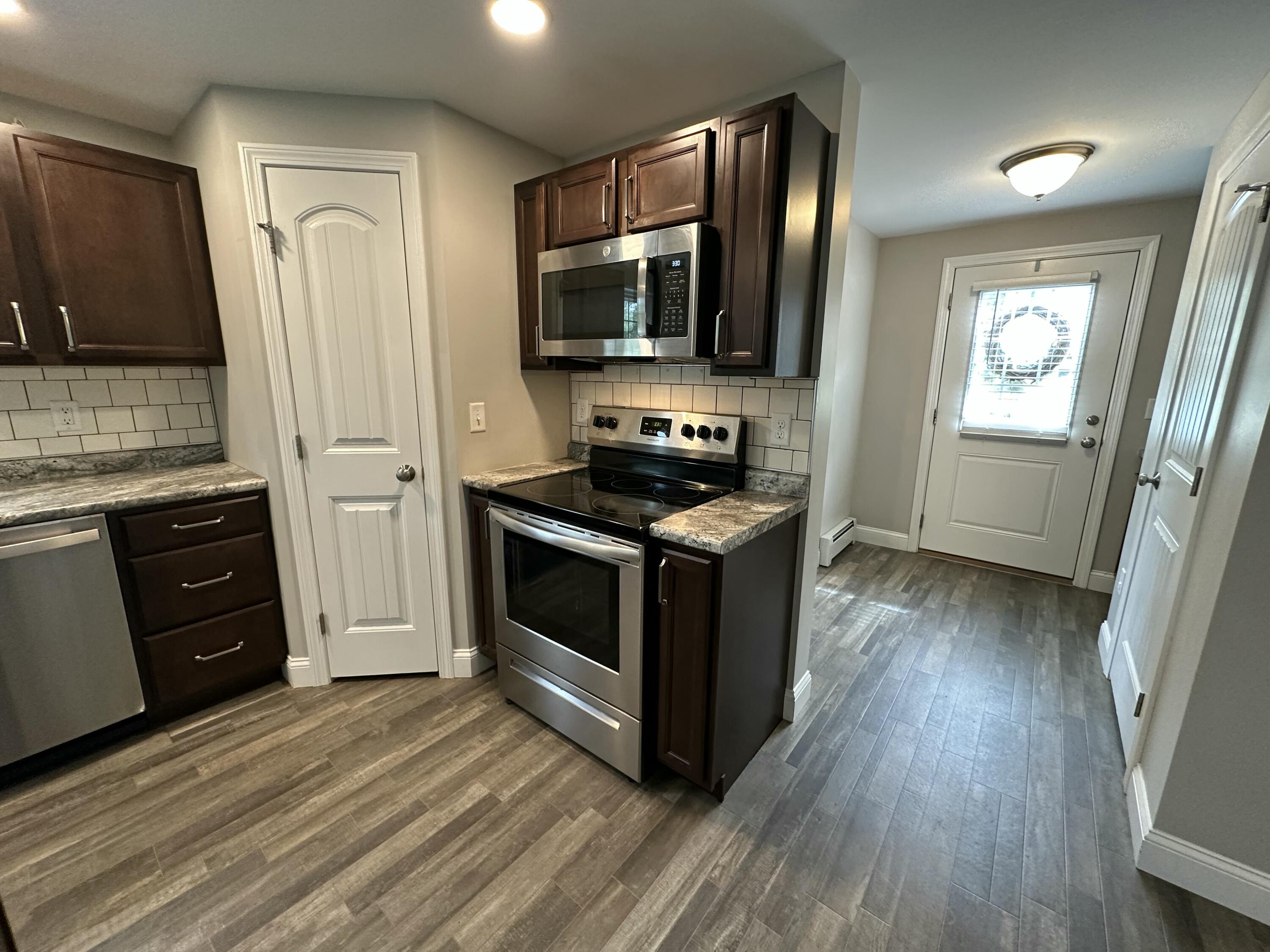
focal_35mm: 14
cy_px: 476
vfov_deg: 85.7
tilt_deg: -12.1
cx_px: 635
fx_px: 514
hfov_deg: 102.1
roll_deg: -0.5
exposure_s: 1/60
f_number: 2.2
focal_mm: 2.22
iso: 250
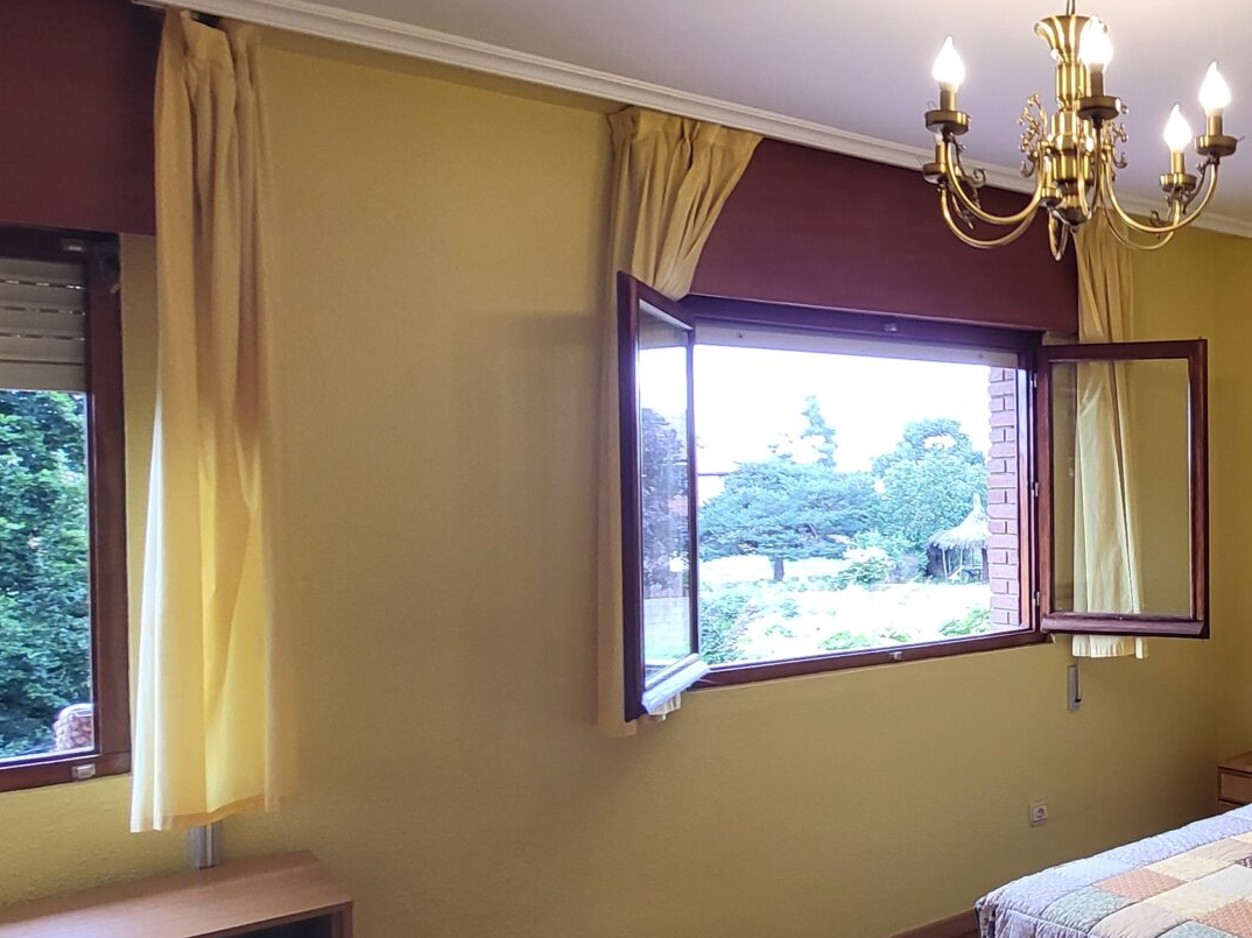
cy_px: 496
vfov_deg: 45.4
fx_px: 1121
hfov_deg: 50.7
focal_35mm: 31
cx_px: 1159
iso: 100
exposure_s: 1/50
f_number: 2.2
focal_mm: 1.74
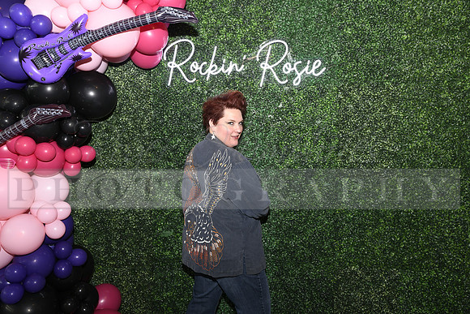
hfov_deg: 60.3
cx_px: 235
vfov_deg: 42.3
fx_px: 405
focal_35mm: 31
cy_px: 157
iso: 500
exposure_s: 1/60
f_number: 6.3
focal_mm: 31
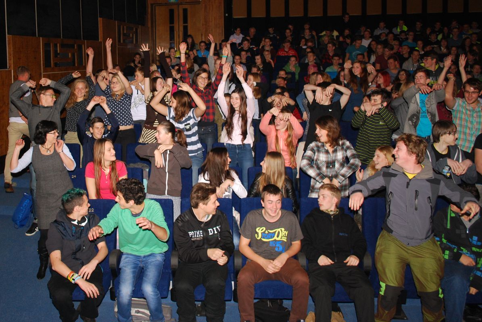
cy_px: 161
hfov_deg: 67.3
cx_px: 241
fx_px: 362
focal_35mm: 27
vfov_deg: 48.1
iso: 400
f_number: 3.5
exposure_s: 1/125
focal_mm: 18
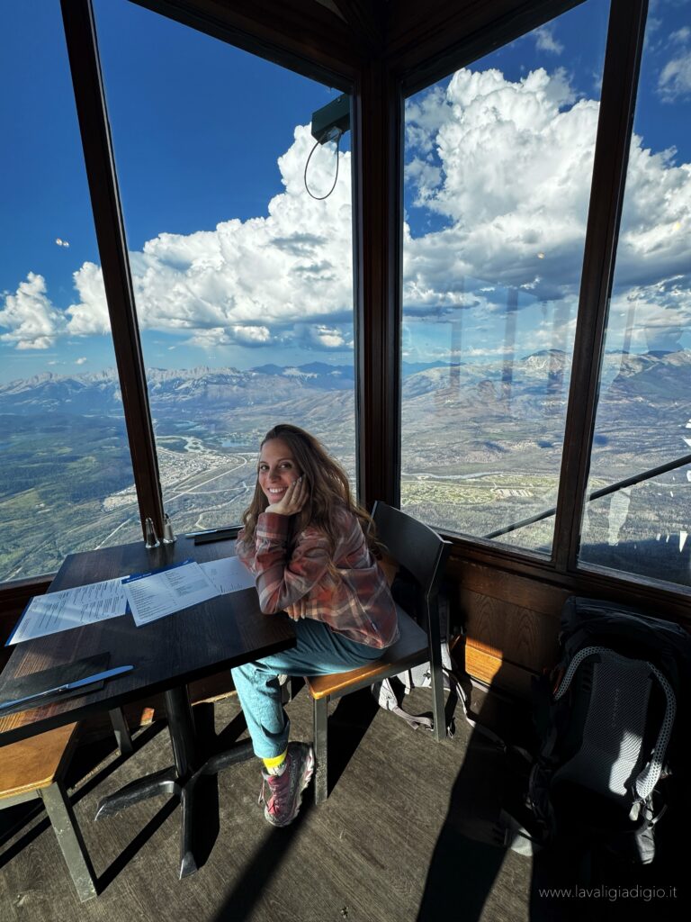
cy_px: 461
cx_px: 346
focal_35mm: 14
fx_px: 373
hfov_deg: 85.7
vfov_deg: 102.1
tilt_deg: -13.4
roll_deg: +1.4
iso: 40
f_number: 2.2
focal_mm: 2.22
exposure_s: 1/741
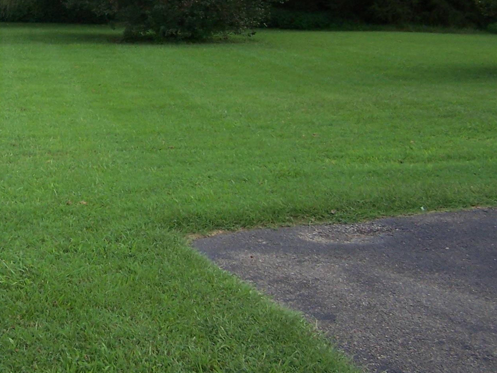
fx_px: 1120
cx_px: -5
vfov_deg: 18.7
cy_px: 71
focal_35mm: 78
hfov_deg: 23.9
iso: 80
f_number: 2.8
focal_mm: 6.3
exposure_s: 1/800
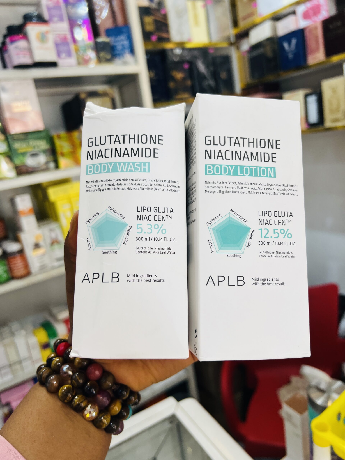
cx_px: 172
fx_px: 346
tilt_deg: -13.7
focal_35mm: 26
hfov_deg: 53.1
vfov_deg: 67.3
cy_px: 230
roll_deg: +9.4
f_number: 1.5
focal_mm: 5.7
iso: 50
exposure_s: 1/121
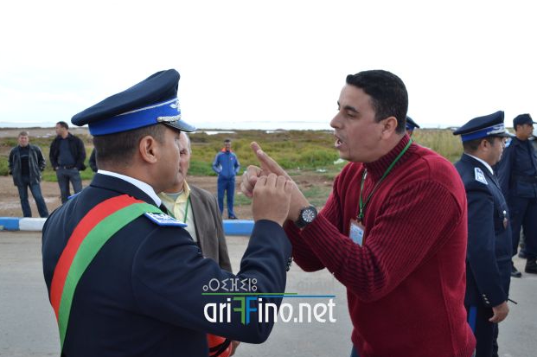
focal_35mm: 34
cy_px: 180
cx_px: 271
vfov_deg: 38.8
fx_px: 507
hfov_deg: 55.8
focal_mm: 22
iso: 100
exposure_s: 1/160
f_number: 6.3
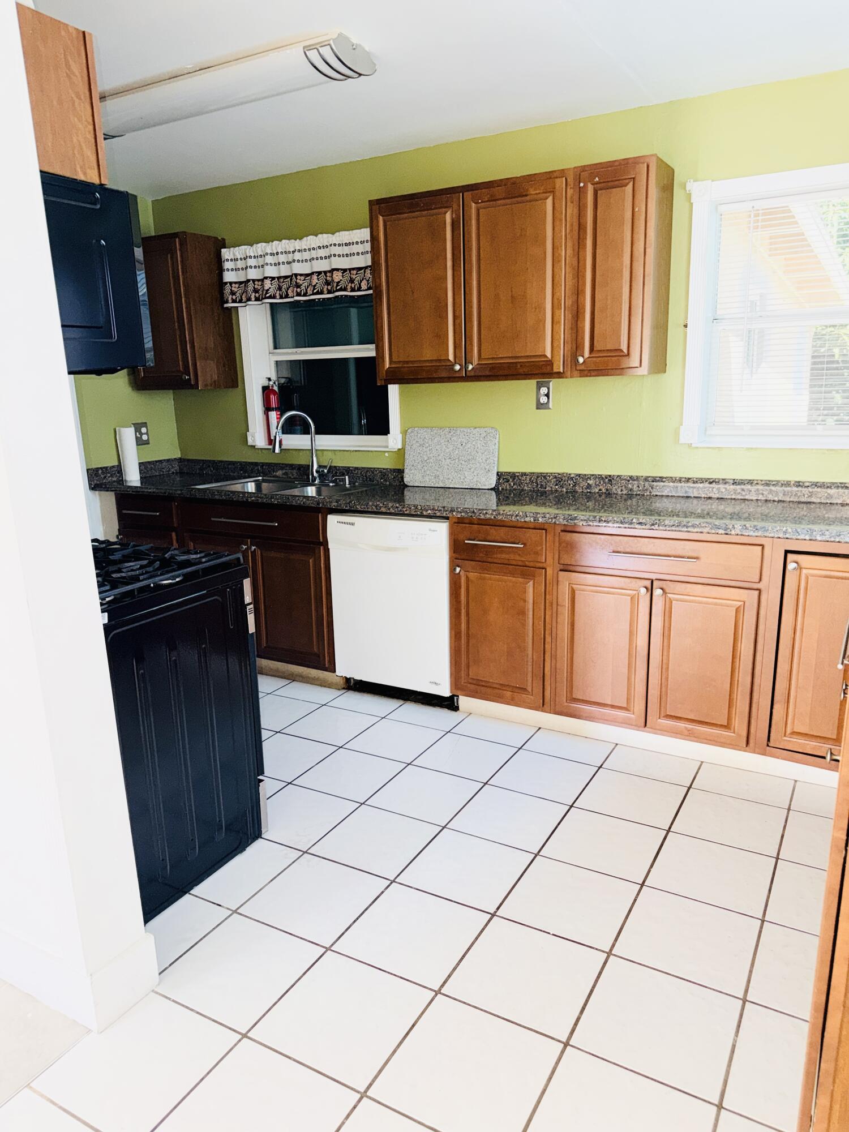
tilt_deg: -14.7
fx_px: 785
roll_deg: +1.3
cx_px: 424
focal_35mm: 24
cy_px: 566
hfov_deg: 56.8
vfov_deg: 71.6
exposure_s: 1/34
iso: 100
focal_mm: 6.76
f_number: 1.78
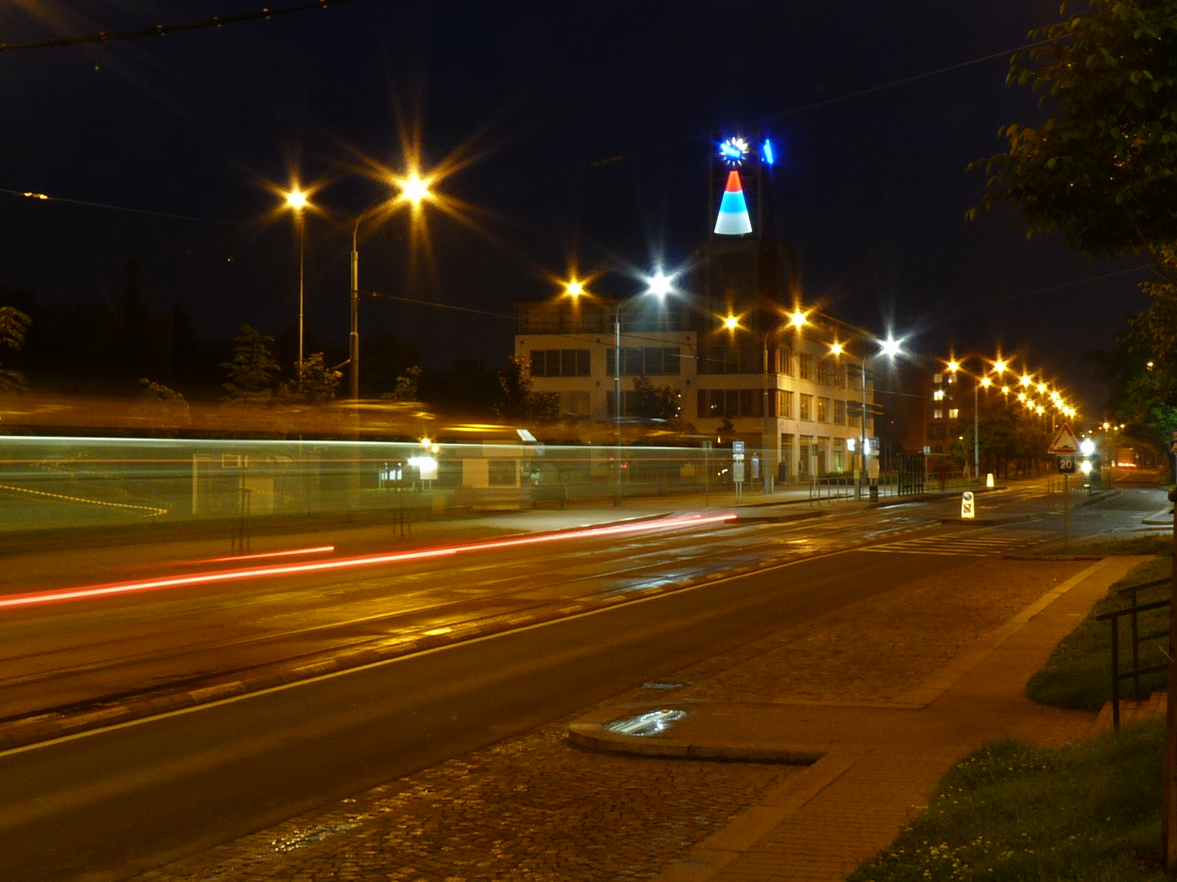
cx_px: 588
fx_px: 1734
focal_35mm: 51
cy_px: 441
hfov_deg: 37.5
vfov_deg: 28.6
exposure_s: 8
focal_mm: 5.1
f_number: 8
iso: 100
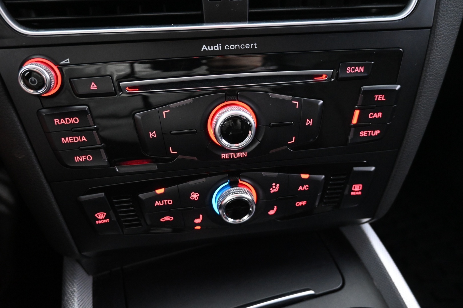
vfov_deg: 53.1
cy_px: 154
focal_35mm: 24
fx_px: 309
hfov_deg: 73.7
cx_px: 232
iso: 4500
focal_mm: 16
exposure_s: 1/25
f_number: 3.5
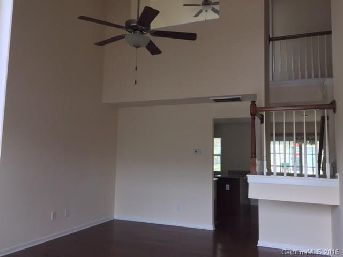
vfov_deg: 48.2
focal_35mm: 29
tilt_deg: +6.1
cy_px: 128
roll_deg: -0.8
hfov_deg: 61.7
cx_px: 172
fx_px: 287
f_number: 2.2
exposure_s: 1/60
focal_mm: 4.15
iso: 32
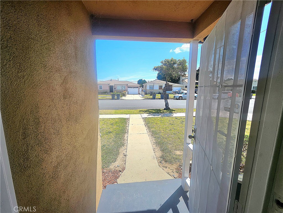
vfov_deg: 89.9
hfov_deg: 106.2
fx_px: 106
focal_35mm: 13
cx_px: 142
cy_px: 106
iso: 32
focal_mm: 1.74
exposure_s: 1/1000
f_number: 2.2
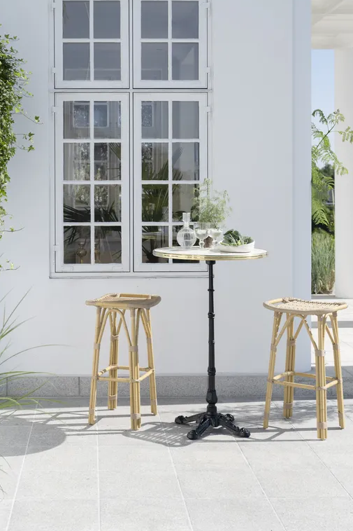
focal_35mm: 57
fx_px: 839
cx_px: 193
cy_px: 233
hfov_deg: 23.8
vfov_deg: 35.0
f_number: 5
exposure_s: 1/500
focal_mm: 48
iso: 64
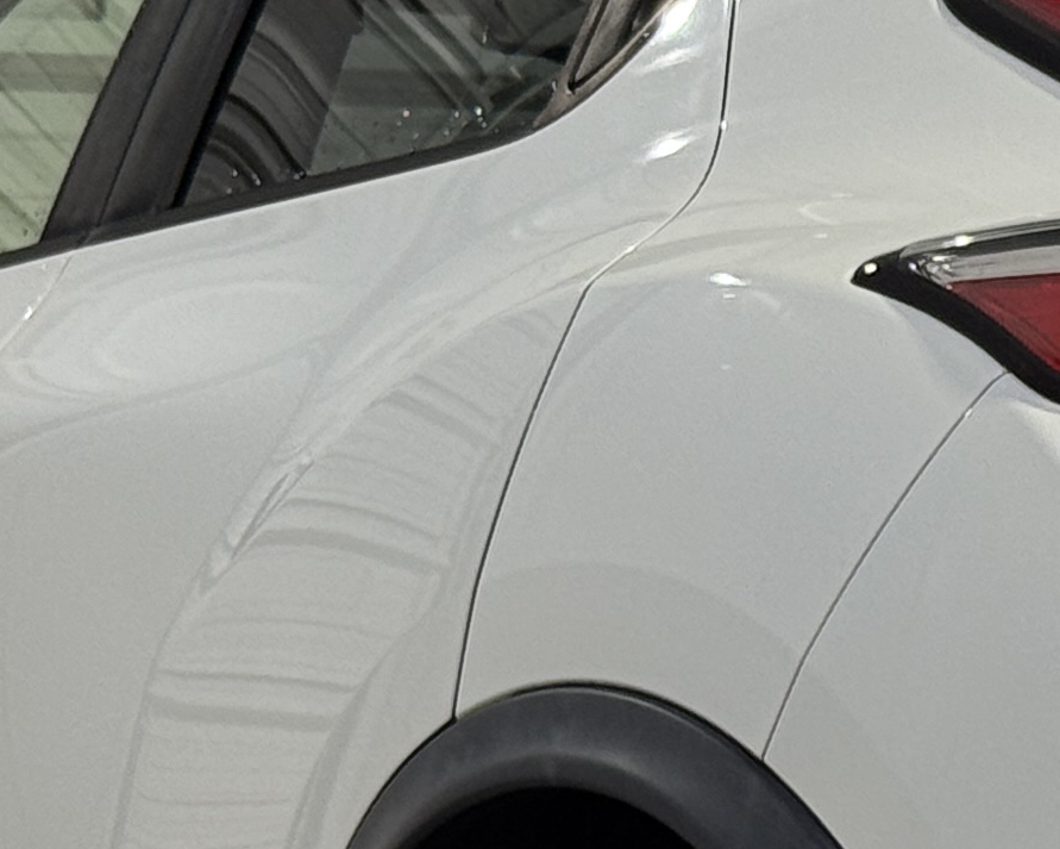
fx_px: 6652
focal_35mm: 212
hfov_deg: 9.0
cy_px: 739
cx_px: 1250
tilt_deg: -0.9
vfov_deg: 7.3
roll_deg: +0.1
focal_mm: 6.76
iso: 64
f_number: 1.78
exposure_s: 1/60
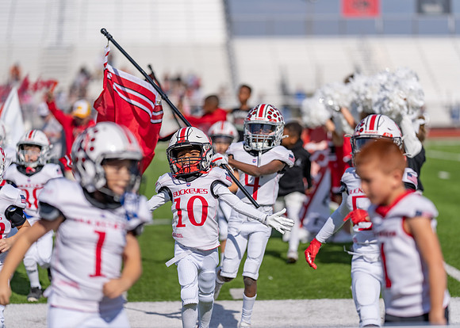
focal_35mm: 141
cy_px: 164
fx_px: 1848
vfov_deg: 10.2
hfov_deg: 14.2
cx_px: 230
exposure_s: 1/12800
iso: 100
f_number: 1.8
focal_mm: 135
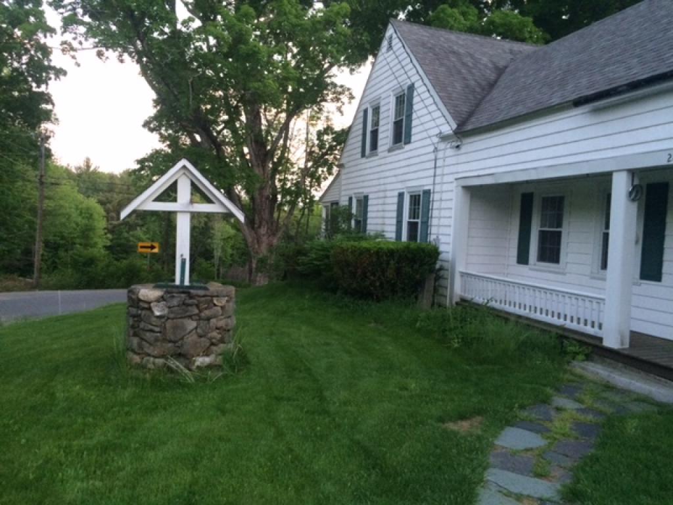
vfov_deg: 48.2
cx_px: 336
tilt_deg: +0.5
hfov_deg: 61.7
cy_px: 252
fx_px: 564
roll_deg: -3.4
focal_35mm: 29
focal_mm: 4.15
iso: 160
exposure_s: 1/30
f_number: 2.2
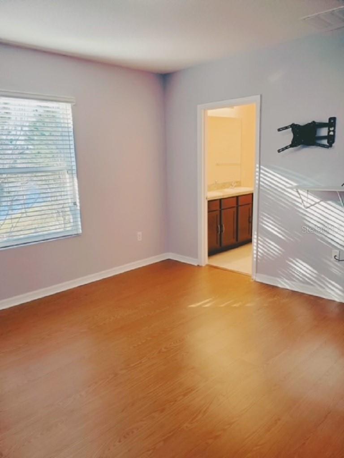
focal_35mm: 26
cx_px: 172
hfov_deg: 53.1
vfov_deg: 67.3
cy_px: 229
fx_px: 345
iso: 160
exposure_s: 1/120
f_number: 2.4
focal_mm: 4.3
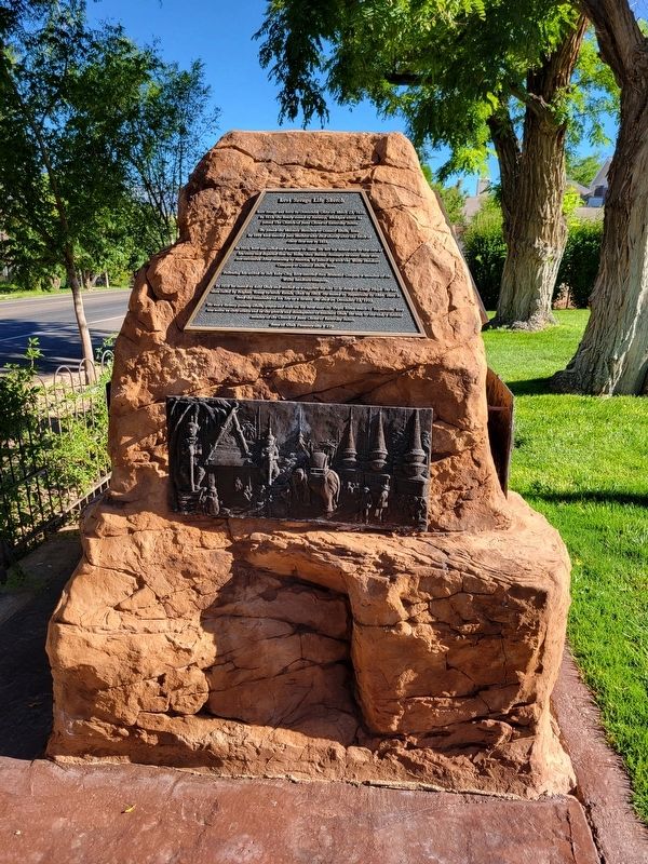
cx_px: 324
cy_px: 432
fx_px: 649
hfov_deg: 53.1
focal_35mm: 26
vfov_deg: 67.3
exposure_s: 1/732
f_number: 1.8
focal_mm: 5.4
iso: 40
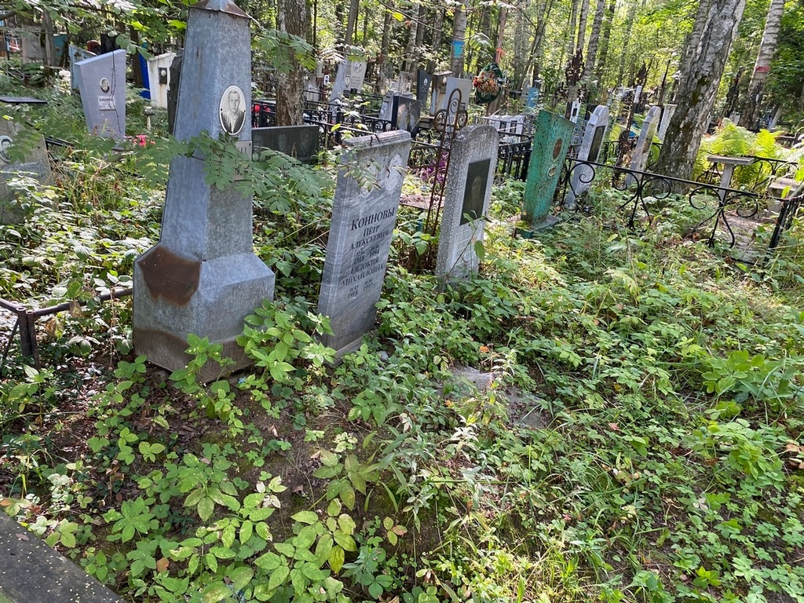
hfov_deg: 67.3
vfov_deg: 53.1
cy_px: 302
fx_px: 604
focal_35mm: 26
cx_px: 402
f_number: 1.8
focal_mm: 4.25
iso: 125
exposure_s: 1/121
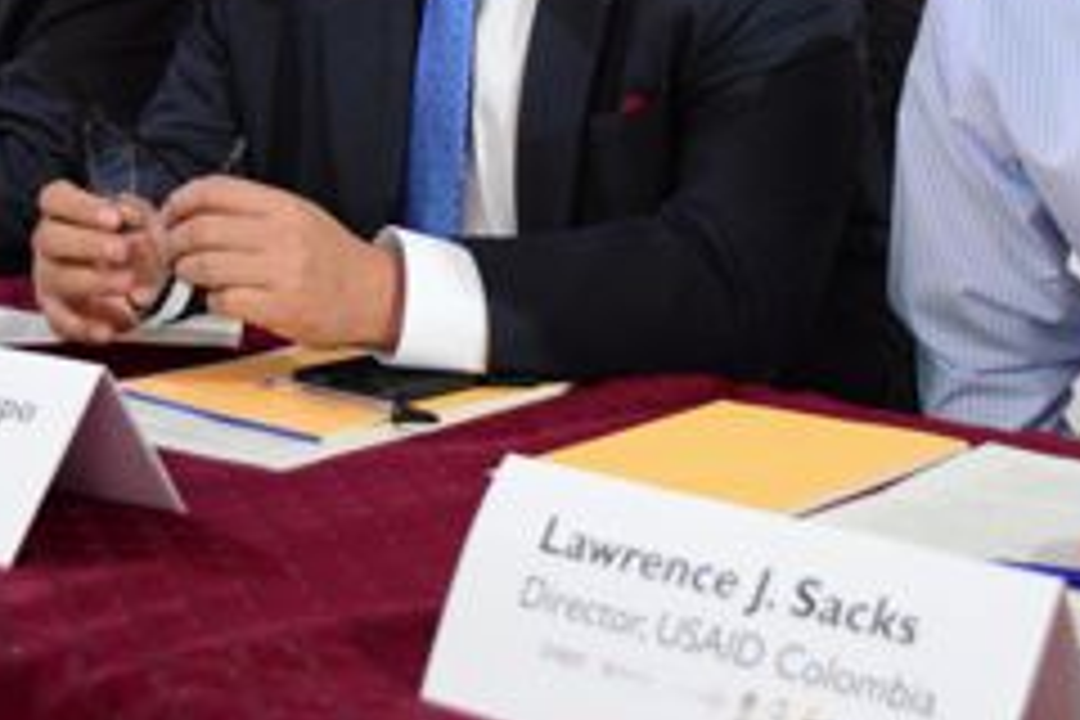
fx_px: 2911
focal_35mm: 97
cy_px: 36
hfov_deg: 21.0
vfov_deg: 13.9
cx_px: 670
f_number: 5
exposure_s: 1/80
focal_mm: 31
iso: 4000
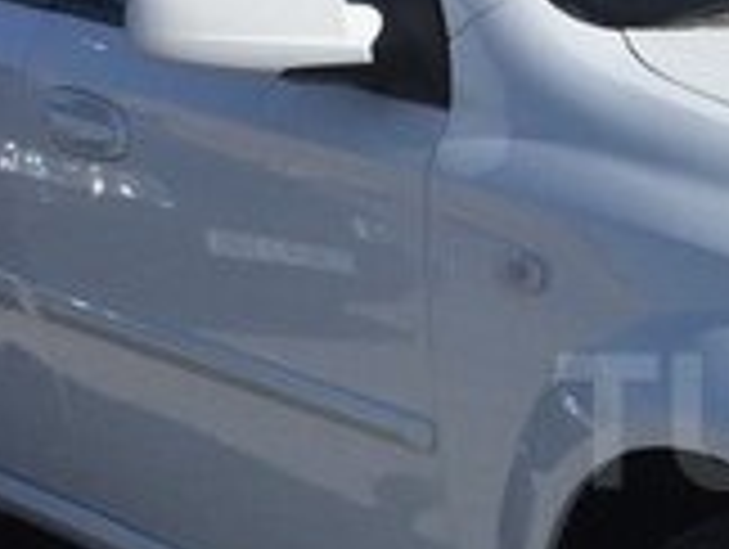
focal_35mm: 118
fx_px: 2489
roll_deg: -0.5
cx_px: 1017
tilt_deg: -14.5
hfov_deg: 15.6
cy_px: 421
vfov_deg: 12.5
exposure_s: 1/5650
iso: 32
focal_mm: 4.15
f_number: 2.2
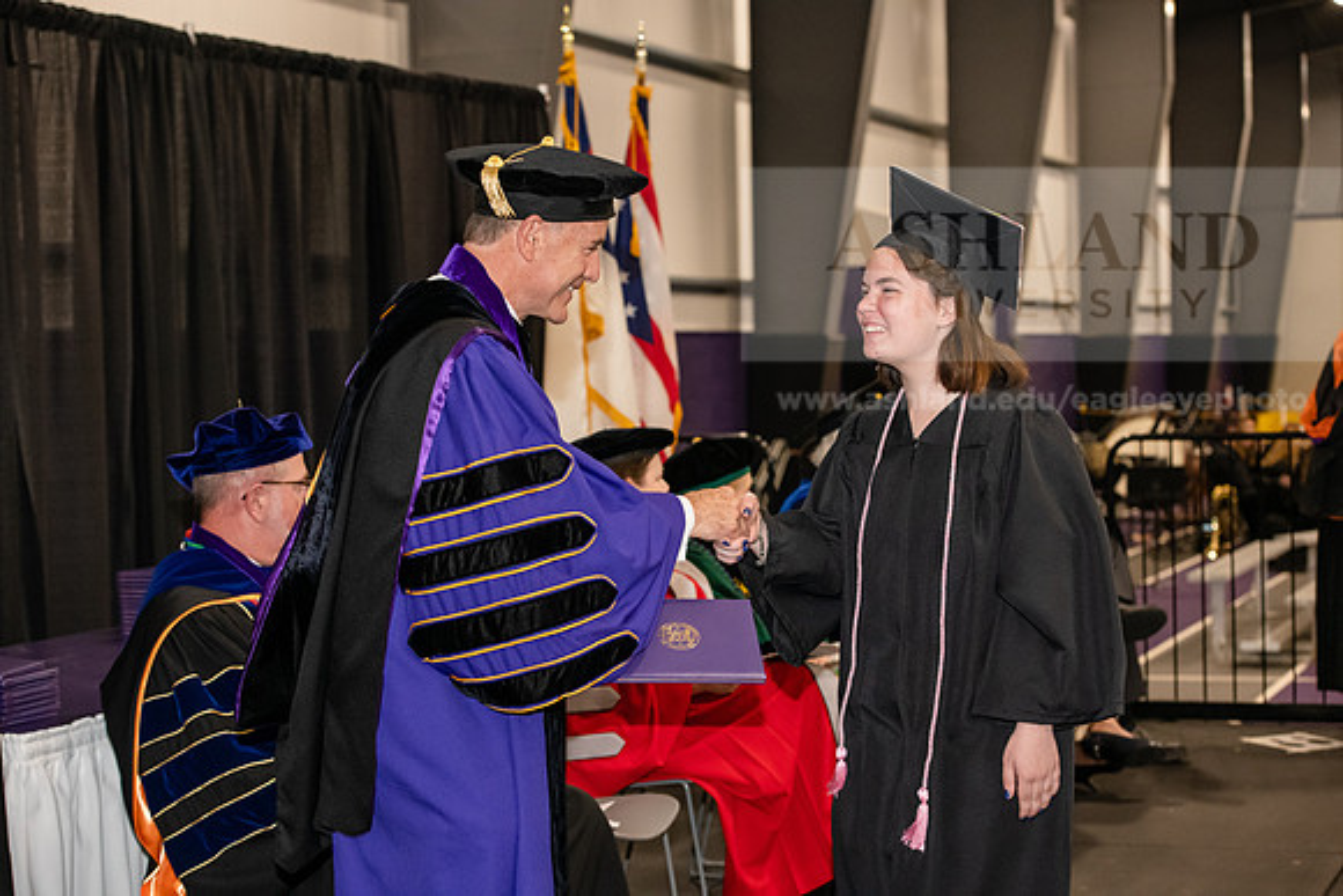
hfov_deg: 28.8
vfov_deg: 19.5
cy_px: 448
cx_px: 672
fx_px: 2612
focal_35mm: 70
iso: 2500
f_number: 5
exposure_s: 1/200
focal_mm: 70
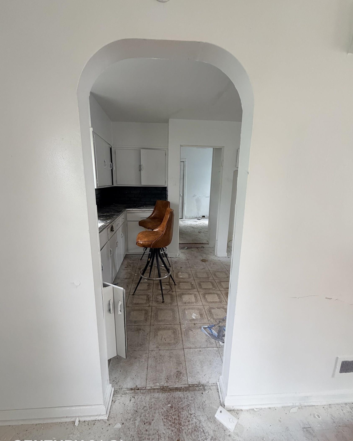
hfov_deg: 84.0
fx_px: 196
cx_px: 174
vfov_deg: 96.8
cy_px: 228
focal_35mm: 15
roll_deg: -1.7
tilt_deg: -13.0
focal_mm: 2.22
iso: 320
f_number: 2.2
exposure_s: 1/106
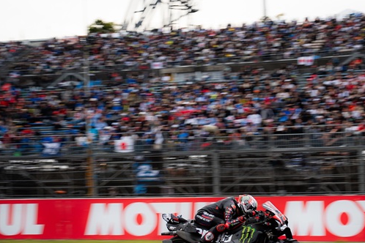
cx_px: 215
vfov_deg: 13.9
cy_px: 176
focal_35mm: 98
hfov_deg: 20.8
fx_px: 994
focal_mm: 61
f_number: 2.8
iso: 100
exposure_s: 1/800
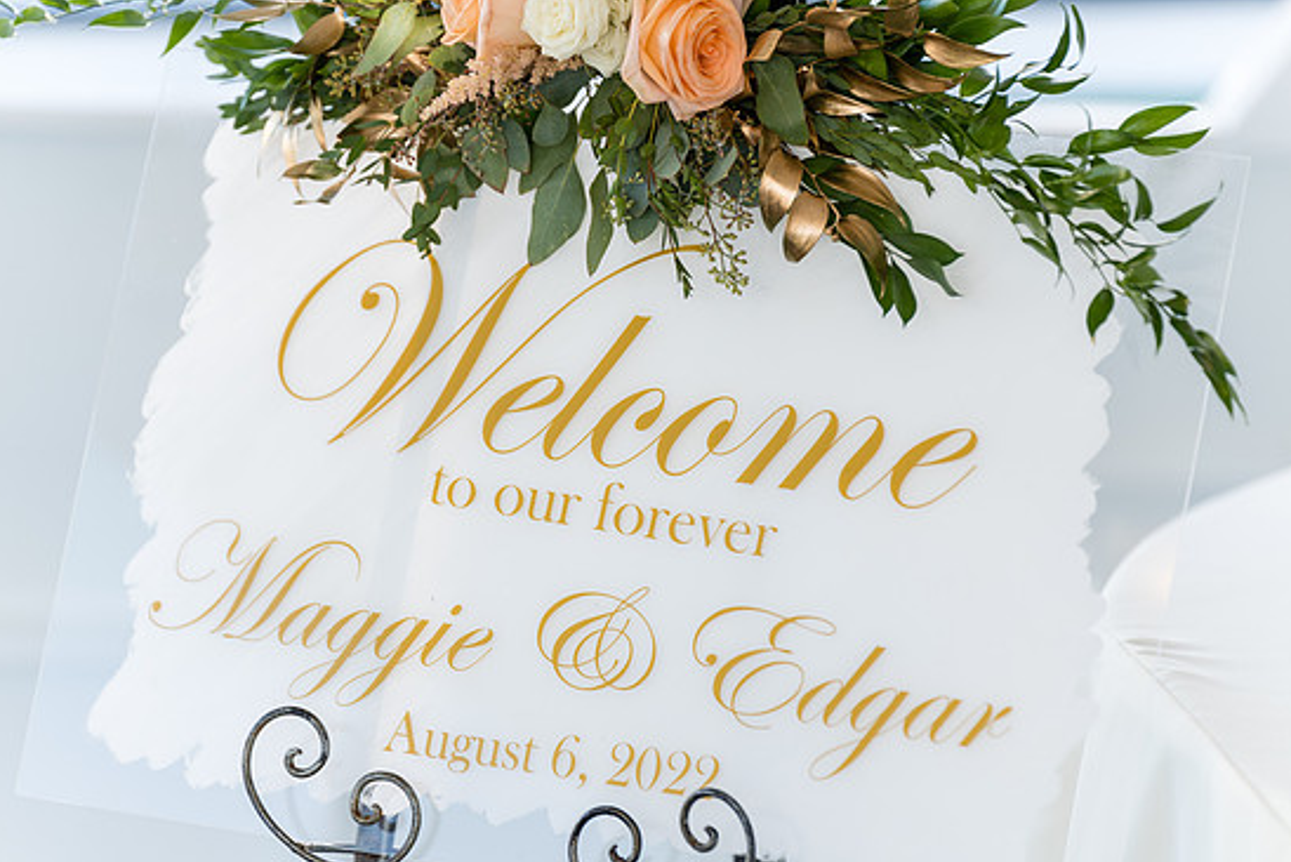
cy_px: 453
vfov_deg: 8.3
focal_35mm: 165
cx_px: 653
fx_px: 5920
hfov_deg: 12.4
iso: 100
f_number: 2.8
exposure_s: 1/200
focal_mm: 156
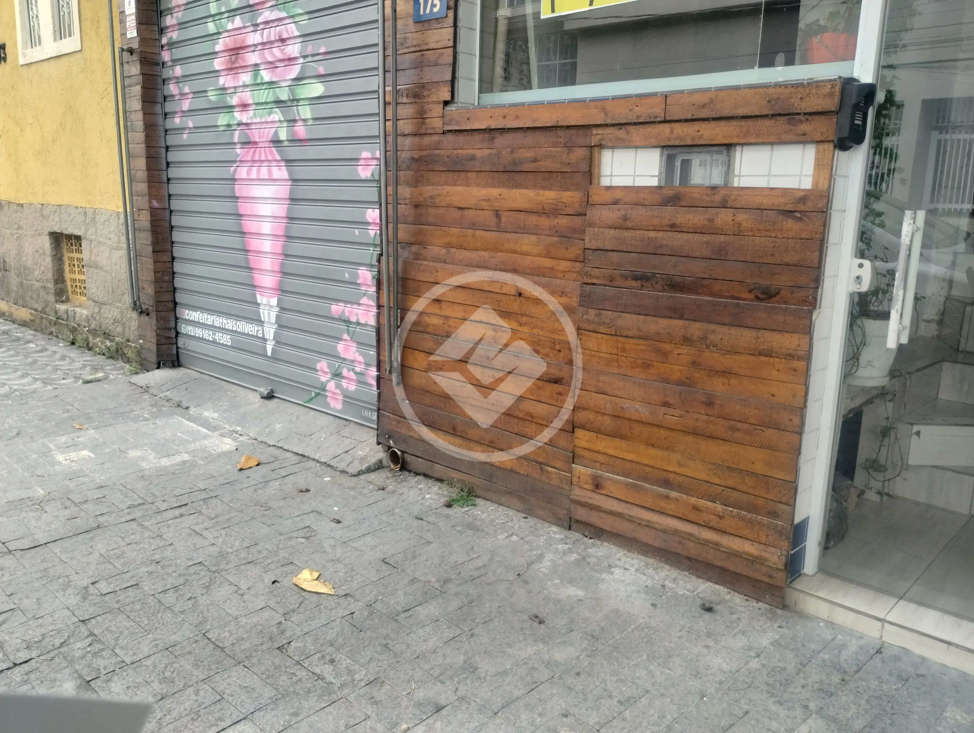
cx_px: 487
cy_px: 366
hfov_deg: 63.4
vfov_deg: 49.9
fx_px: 789
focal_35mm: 28
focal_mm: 4.27
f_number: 1.8
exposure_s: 1/120
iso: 422
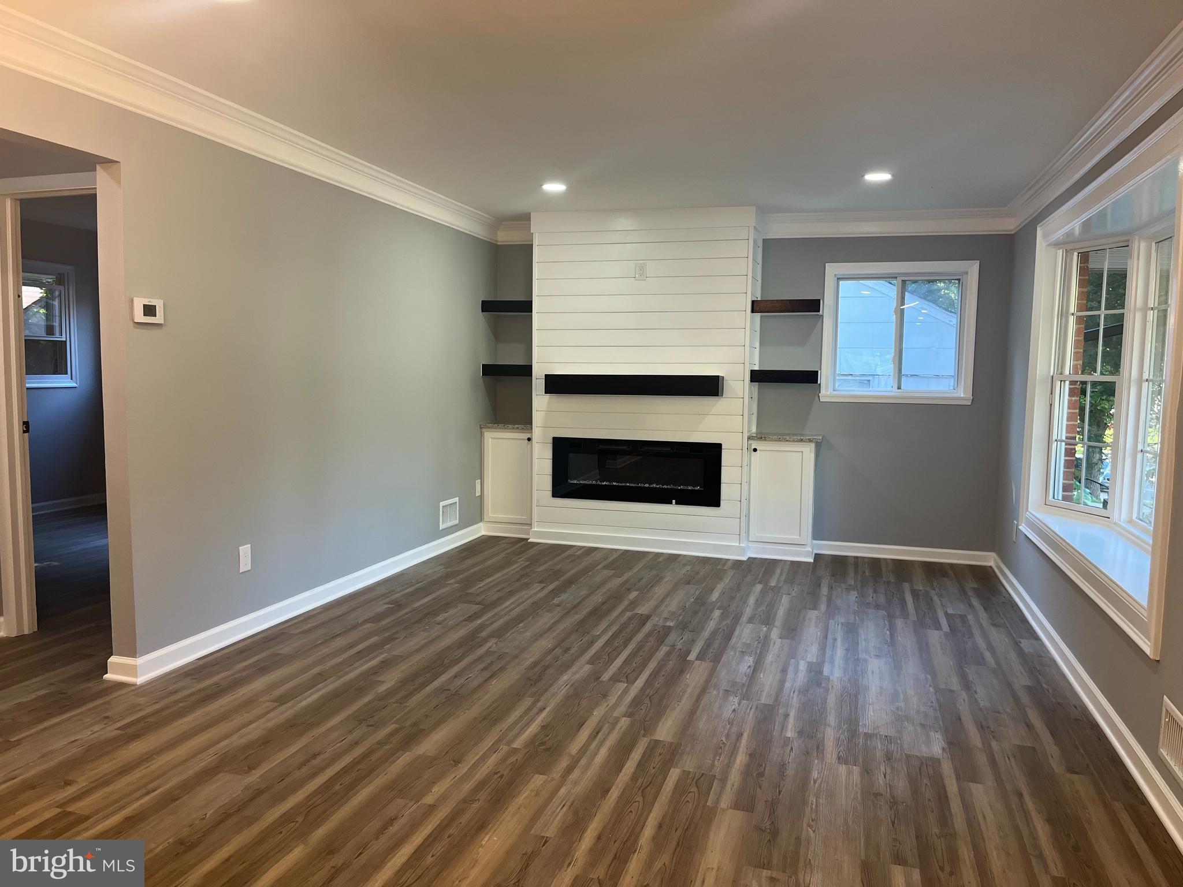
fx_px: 889
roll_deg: +0.0
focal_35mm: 26
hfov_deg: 67.3
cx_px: 592
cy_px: 444
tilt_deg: -5.4
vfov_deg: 53.1
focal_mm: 5.1
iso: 100
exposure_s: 1/120
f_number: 1.6
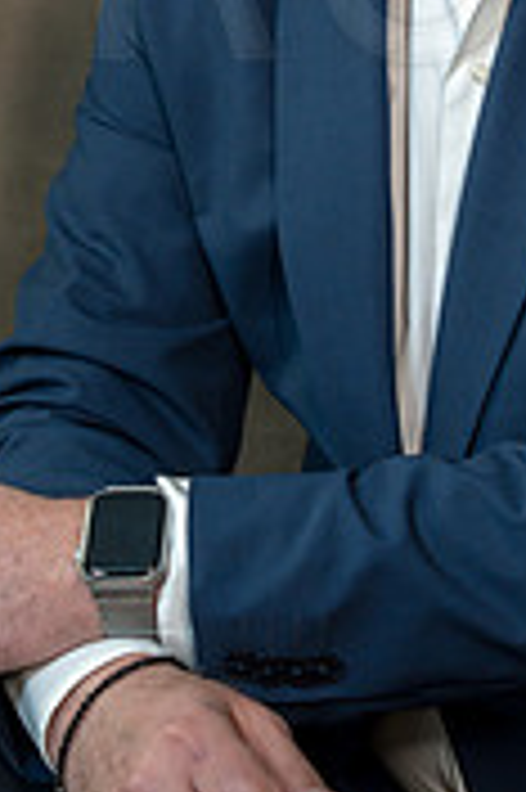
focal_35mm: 212
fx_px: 4655
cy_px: -36
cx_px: 400
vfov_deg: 9.6
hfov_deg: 6.5
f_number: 5
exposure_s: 1/100
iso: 250
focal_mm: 83
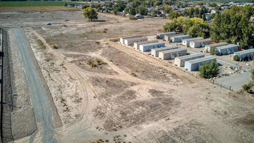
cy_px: 62
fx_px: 195
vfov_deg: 40.1
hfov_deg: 66.1
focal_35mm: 29
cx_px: 129
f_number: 2.2
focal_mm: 4.7
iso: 100
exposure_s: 1/623
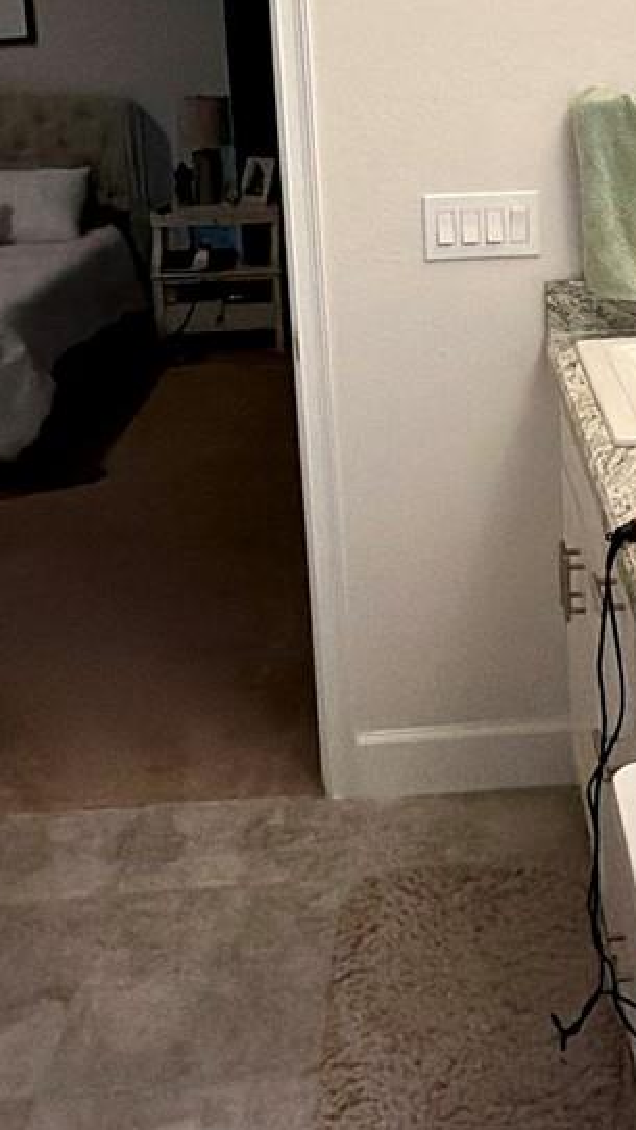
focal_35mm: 45
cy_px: 231
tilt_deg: -9.5
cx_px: 500
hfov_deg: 26.1
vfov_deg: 43.4
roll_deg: +2.6
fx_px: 1349
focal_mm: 2.22
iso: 320
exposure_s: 1/242
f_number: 2.2
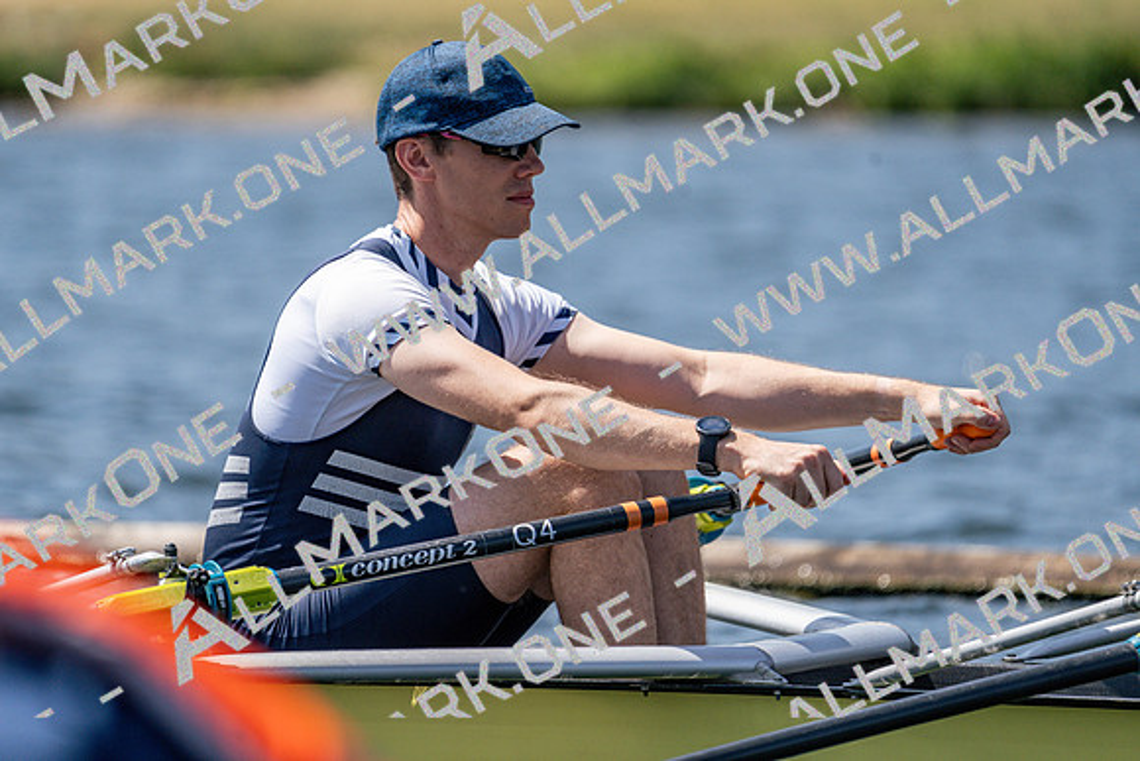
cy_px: 380
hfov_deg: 4.1
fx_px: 15836
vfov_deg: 2.8
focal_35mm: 500
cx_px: 570
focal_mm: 500
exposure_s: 1/2000
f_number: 6.3
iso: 320
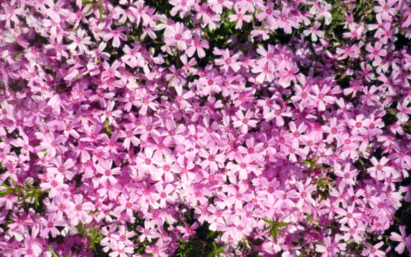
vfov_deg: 35.2
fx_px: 403
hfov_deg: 54.0
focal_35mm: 36
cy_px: 156
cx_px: 202
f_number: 8
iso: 100
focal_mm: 5.5
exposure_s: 1/200
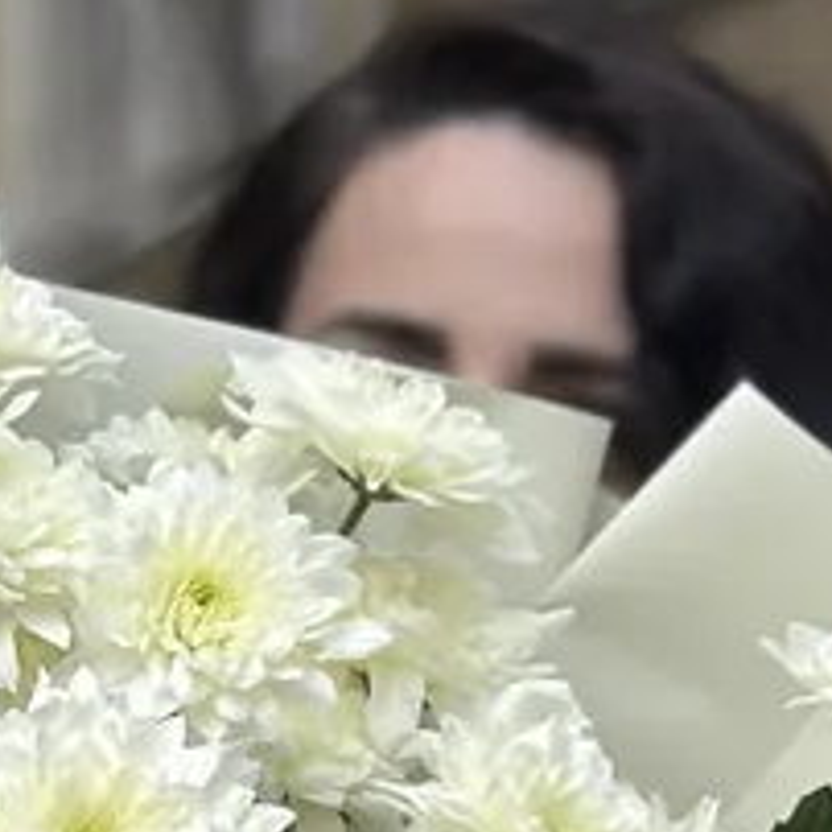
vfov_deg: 6.7
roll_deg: -0.5
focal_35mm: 252
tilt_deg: -4.2
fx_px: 6853
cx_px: 181
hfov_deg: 6.9
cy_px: 1767
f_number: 1.78
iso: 80
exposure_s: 1/3058
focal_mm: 6.86
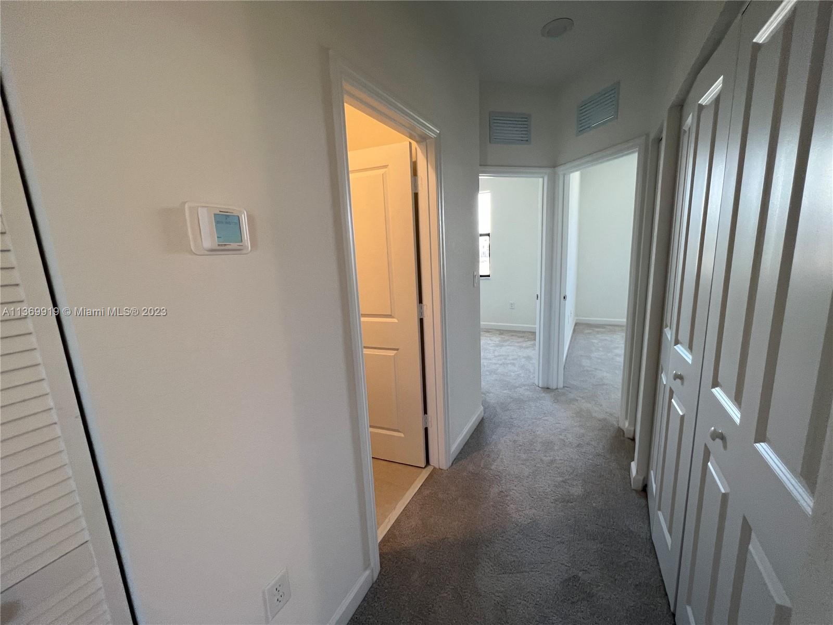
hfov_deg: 106.2
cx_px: 416
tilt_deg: -10.6
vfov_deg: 89.9
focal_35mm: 13
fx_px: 313
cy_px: 312
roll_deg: +3.0
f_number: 1.8
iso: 160
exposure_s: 1/120
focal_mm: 1.57
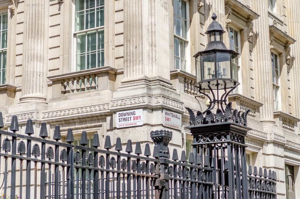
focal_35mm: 82
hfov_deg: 24.7
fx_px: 686
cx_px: 150
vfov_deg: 16.5
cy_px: 100
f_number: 5.6
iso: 100
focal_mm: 55
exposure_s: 1/400
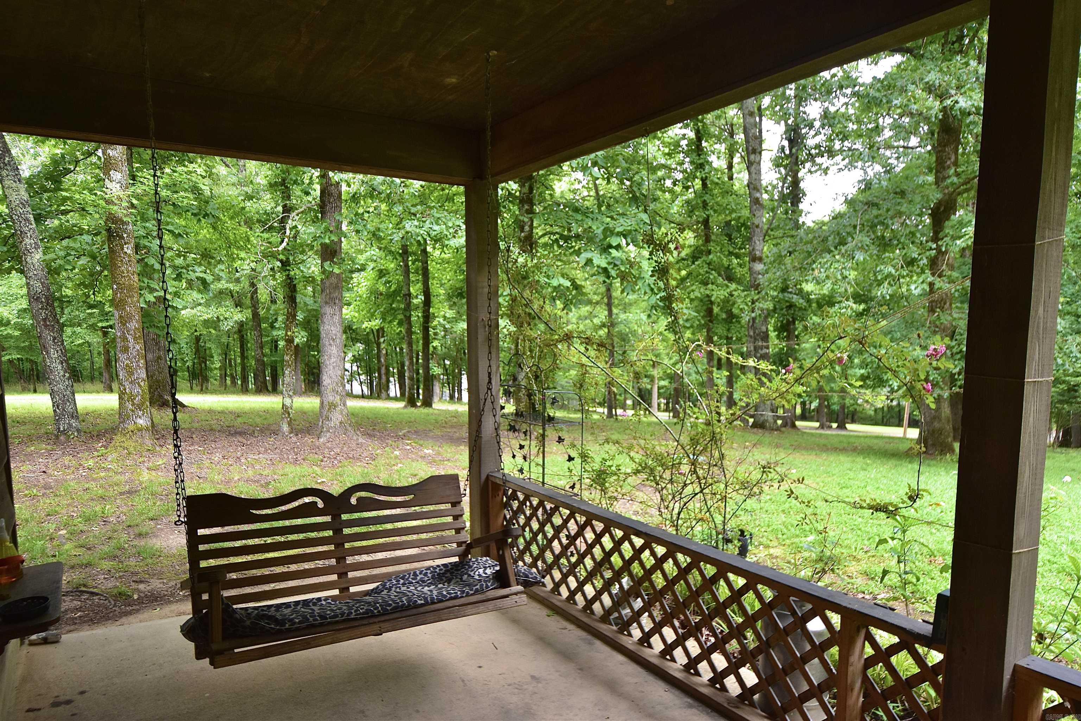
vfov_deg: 53.1
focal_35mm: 24
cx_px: 540
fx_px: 721
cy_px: 360
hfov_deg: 73.7
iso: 560
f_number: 8
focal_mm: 16
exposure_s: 1/60
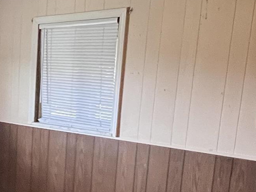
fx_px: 451
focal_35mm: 61
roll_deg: -0.5
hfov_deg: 28.4
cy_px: 176
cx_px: -36
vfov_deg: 23.3
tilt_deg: -12.4
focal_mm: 1.57
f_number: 1.8
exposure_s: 1/60
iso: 800
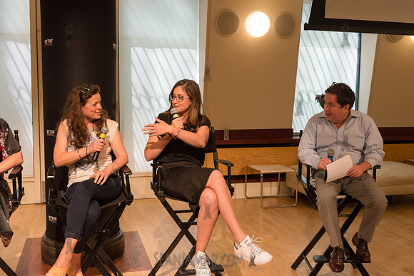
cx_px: 207
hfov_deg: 48.4
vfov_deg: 33.4
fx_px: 460
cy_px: 138
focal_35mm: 40
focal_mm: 40
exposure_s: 1/400
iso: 2500
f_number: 4
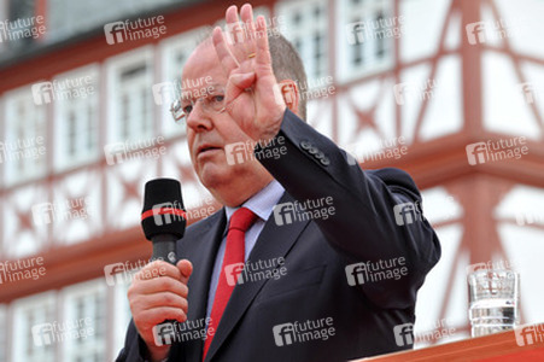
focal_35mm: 218
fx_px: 3284
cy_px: 181
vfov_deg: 6.3
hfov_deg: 9.5
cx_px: 272
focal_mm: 145
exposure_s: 1/160
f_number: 8
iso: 400
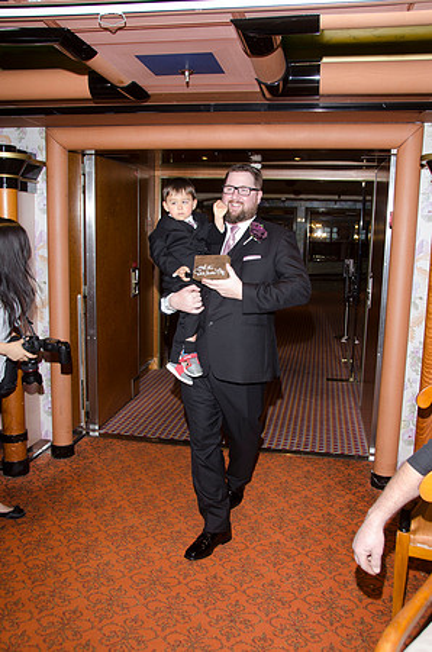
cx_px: 216
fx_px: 597
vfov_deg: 57.3
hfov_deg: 39.8
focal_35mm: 33
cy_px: 326
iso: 400
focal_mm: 22
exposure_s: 1/60
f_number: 5.6
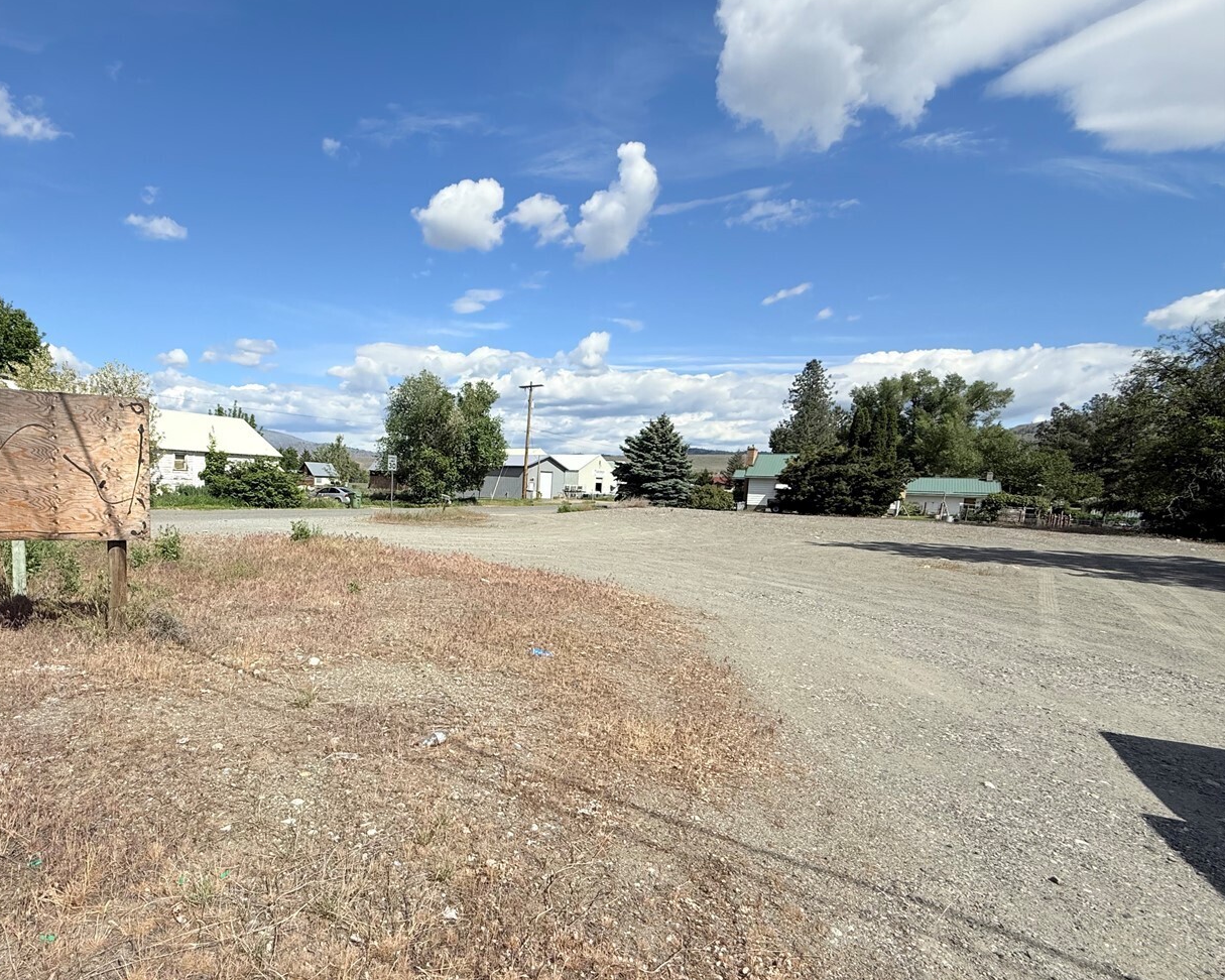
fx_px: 653
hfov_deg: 83.9
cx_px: 424
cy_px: 550
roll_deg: -1.6
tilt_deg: -4.8
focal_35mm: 18
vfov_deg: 73.5
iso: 50
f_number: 2.2
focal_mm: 2.22
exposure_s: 1/3460
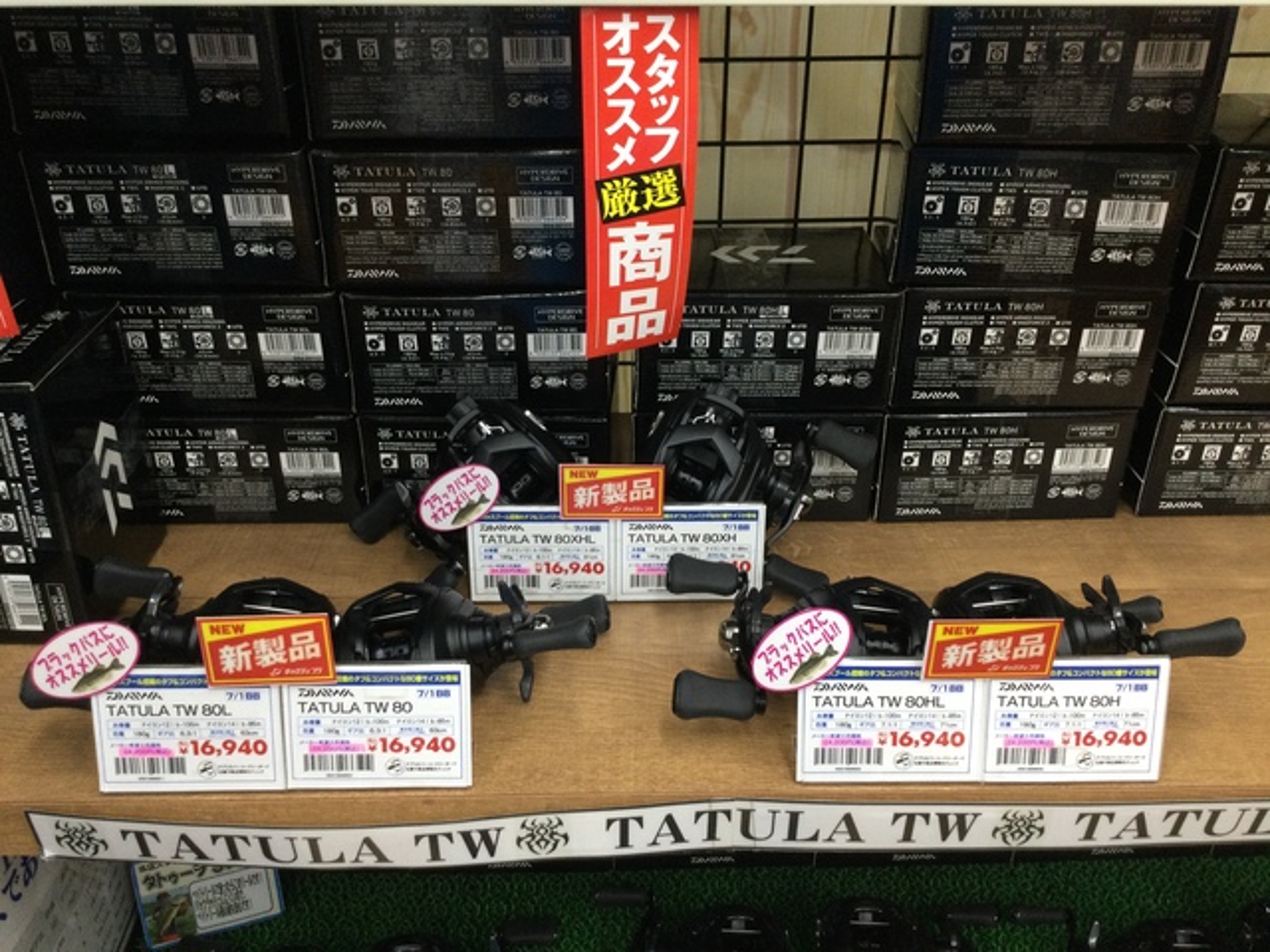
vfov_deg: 45.4
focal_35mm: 31
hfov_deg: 58.4
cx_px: 635
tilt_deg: -29.1
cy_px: 476
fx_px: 1137
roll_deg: -1.7
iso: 80
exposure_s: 1/30
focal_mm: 3.3
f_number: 2.4
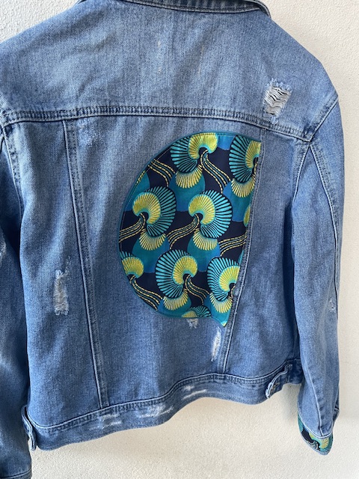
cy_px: 240
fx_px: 360
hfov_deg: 53.1
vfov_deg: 67.3
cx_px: 180
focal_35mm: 26
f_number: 1.6
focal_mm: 4.2
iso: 125
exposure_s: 1/100
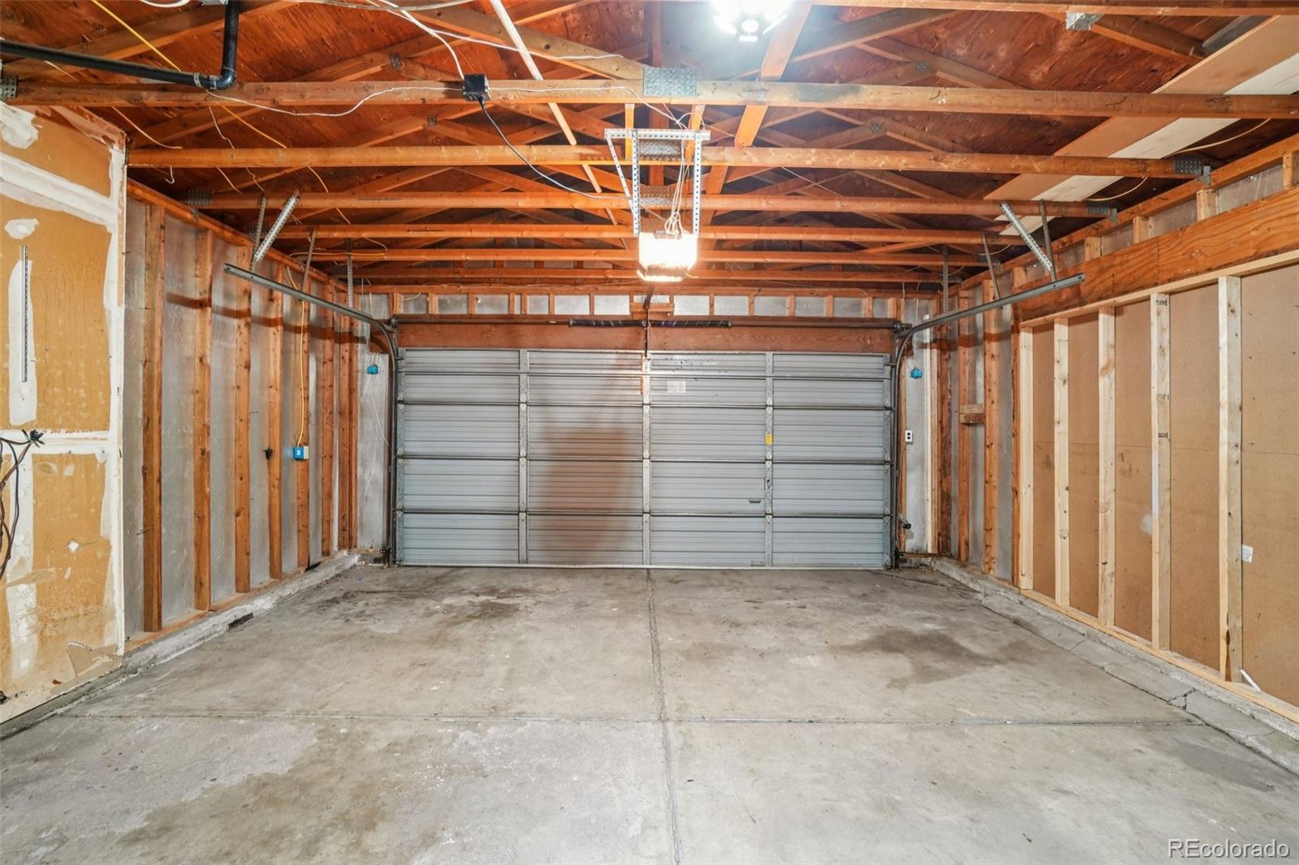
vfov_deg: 77.3
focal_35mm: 15
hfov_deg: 100.4
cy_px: 432
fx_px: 541
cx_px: 650
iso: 400
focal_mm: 10
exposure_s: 1/2
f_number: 8
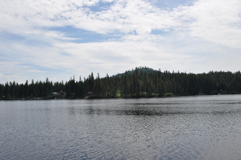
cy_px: 80
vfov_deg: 47.8
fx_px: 181
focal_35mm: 27
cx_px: 120
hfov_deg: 67.4
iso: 200
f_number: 11
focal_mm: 18
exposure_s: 1/500
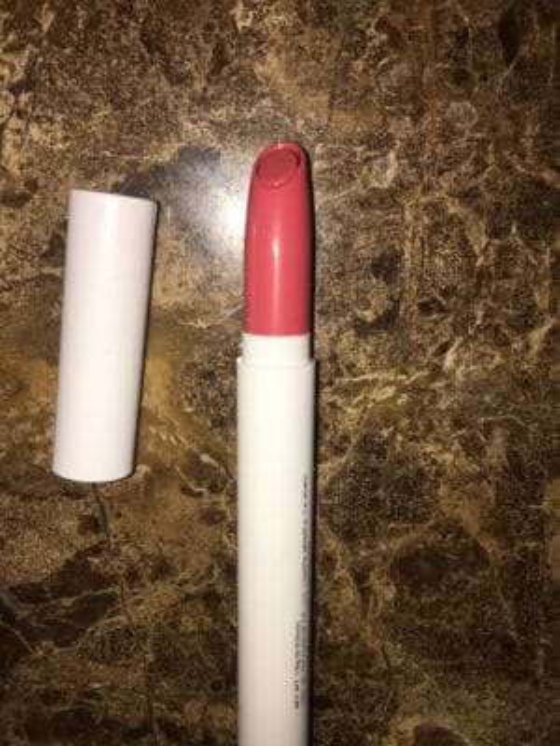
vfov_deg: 61.7
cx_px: 280
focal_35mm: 29
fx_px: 626
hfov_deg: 48.2
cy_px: 373
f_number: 2.2
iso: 25
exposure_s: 1/308
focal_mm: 4.15
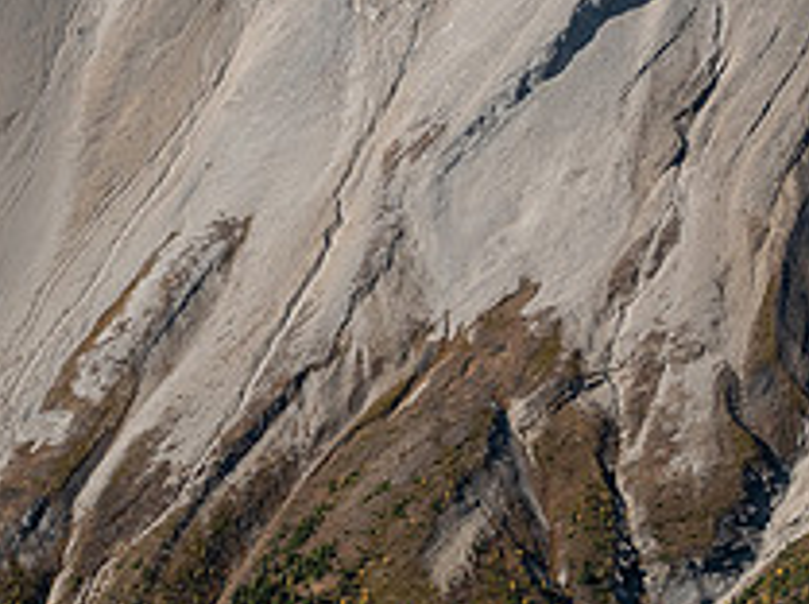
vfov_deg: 8.3
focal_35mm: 178
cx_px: 120
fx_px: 4153
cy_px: 79
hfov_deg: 11.1
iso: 200
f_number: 8
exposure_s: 1/200
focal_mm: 32
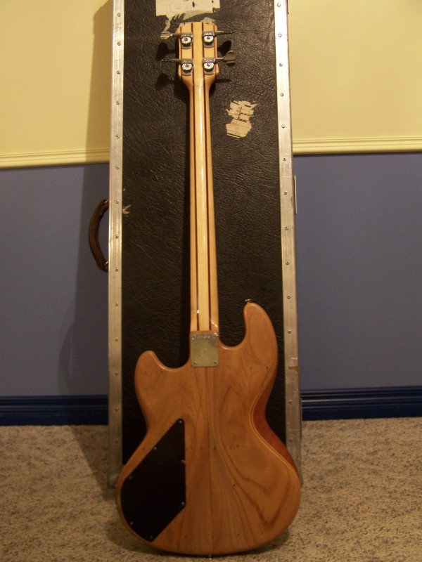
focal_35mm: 38
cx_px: 211
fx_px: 618
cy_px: 281
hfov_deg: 37.7
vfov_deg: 49.0
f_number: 2.8
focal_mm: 6.3
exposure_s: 1/8
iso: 160
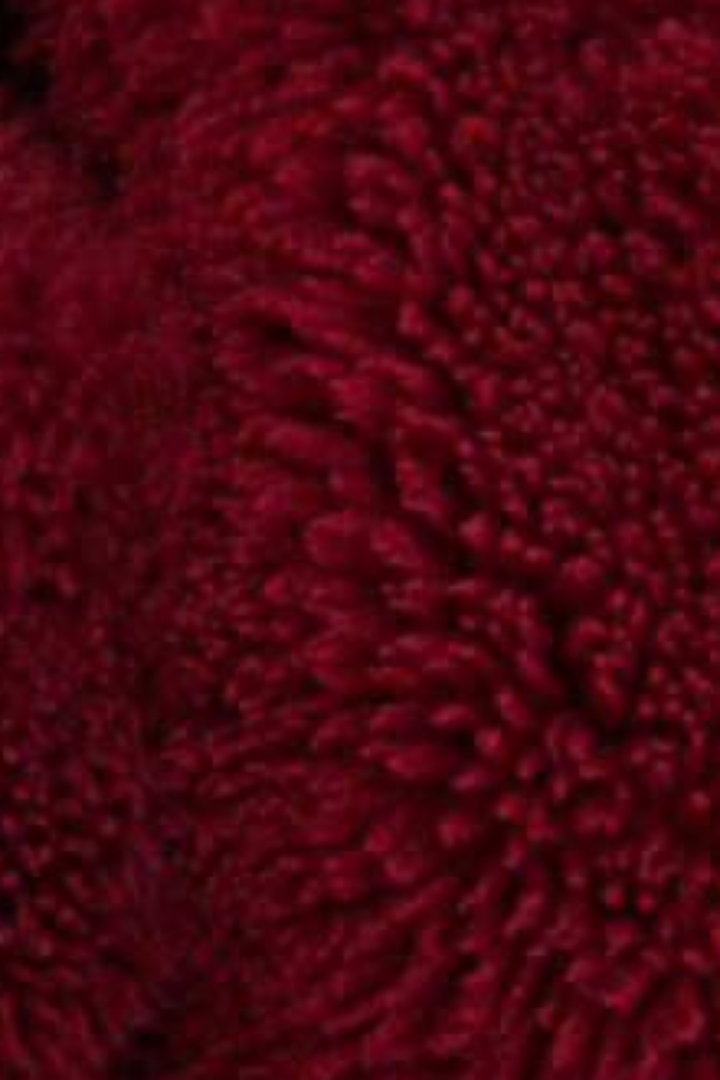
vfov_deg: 2.5
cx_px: 1409
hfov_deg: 1.7
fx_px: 24418
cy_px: -746
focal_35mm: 814
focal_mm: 105
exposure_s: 1/320
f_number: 2.8
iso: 500
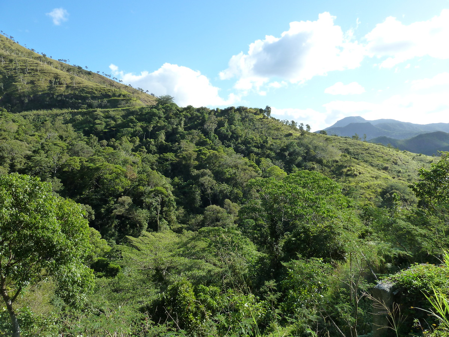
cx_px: 224
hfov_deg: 69.4
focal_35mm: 25
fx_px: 324
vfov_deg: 54.9
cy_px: 168
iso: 125
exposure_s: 1/320
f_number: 4
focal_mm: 4.1
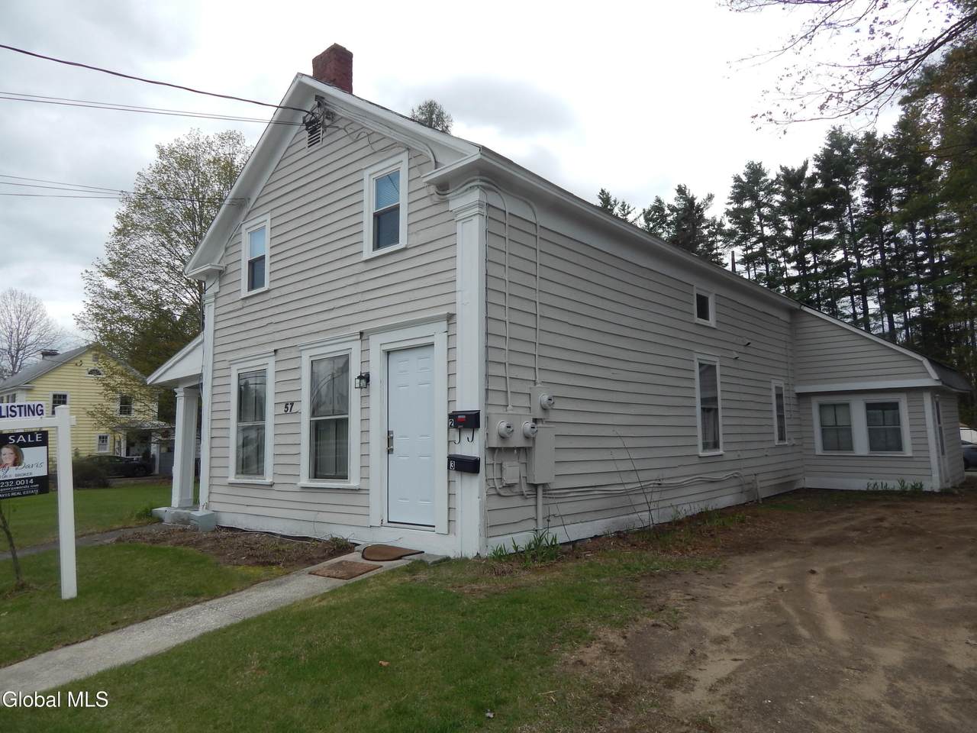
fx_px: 649
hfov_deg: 73.9
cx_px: 488
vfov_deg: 58.9
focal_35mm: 23
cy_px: 366
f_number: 6
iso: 125
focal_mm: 4
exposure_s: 1/400
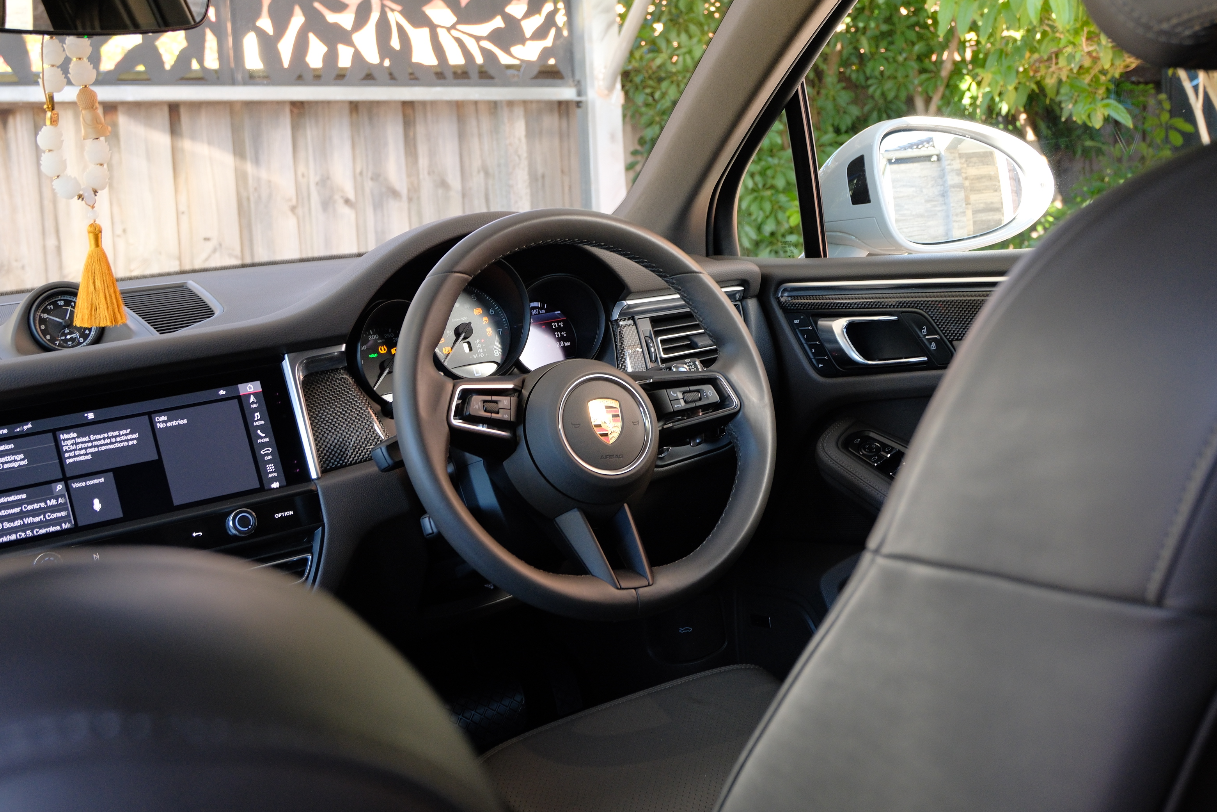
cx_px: 608
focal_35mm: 41
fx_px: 1386
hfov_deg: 47.4
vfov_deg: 32.6
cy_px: 406
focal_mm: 27.1
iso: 800
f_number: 5.6
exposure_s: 1/60
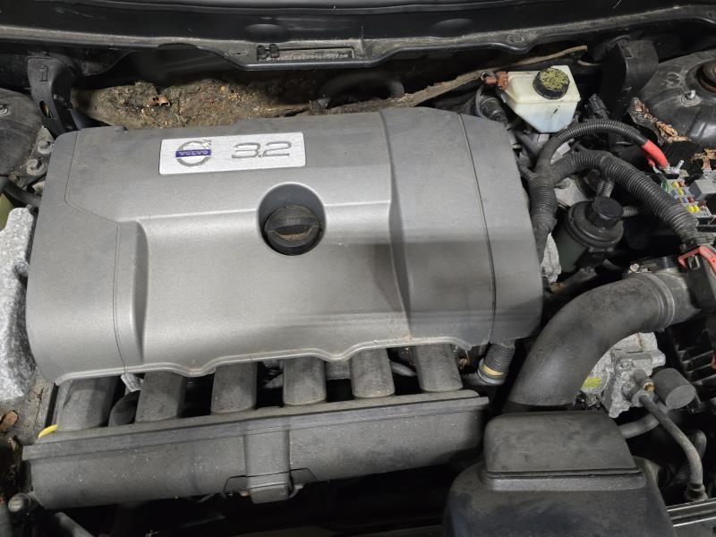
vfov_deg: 58.9
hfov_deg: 73.9
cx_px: 358
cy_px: 268
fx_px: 476
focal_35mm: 23
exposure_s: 1/60
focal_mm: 6.3
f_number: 1.7
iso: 640
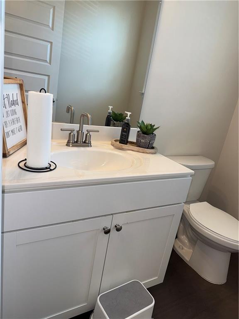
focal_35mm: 24
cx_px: 120
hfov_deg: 56.8
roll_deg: -10.4
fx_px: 221
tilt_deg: -17.4
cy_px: 160
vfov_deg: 71.6
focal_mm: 6.76
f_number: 1.78
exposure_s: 1/128
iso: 50
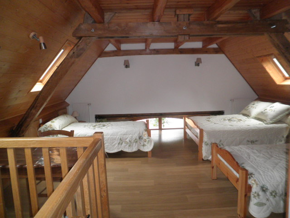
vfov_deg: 53.1
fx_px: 218
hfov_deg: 67.3
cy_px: 109
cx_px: 145
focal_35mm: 26
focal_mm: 4.7
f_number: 2.6
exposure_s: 1/30
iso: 160
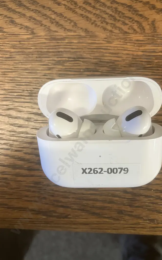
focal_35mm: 30
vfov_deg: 62.9
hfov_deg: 41.7
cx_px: 92
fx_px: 212
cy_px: 129
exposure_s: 1/50
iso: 200
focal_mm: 3.99
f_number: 1.8
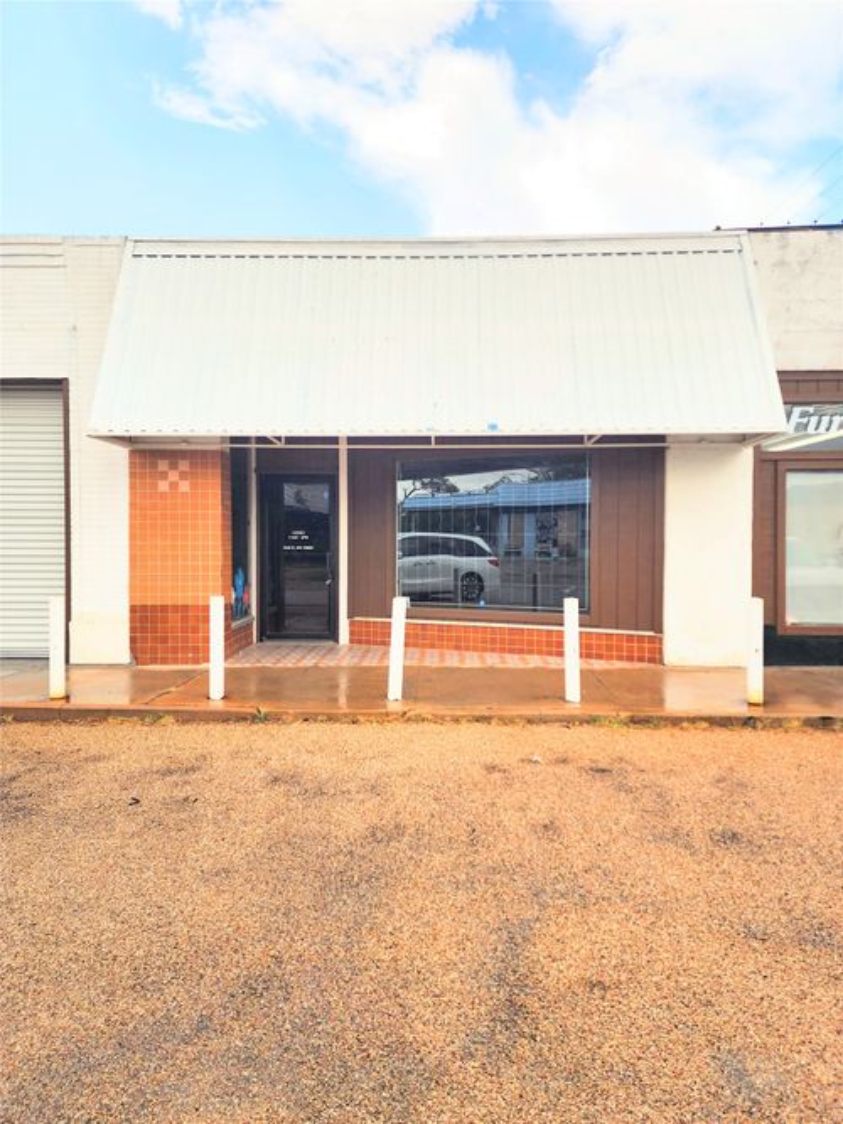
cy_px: 562
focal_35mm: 23
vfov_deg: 73.9
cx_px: 422
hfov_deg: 58.9
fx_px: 747
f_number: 1.8
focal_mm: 6.4
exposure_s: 1/758
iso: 12
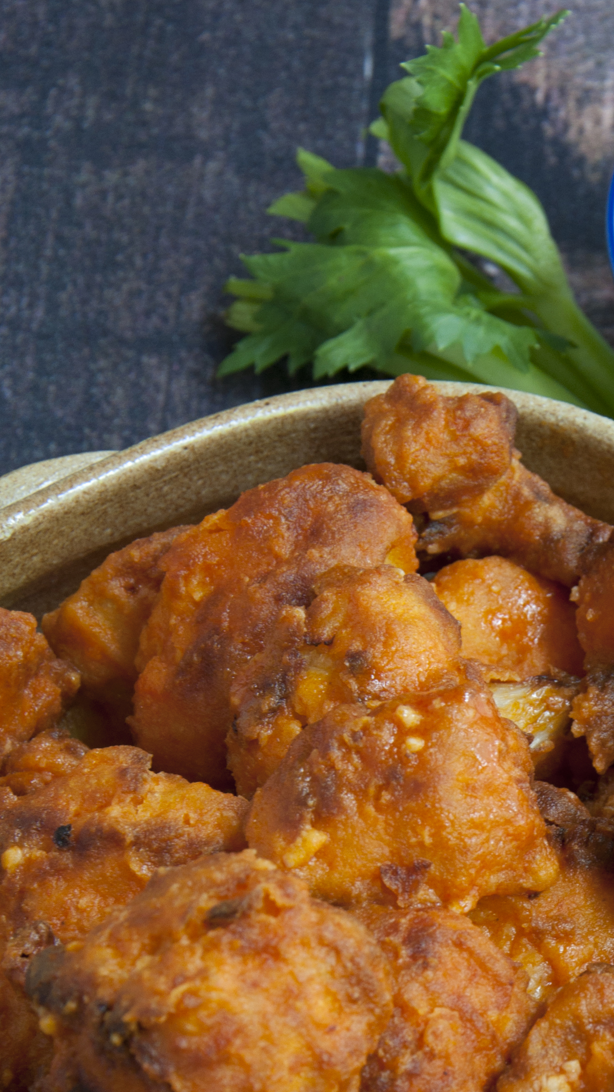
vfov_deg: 11.8
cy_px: 921
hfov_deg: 6.6
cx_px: 651
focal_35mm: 182
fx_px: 5267
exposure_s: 1/6
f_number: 10
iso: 320
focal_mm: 62
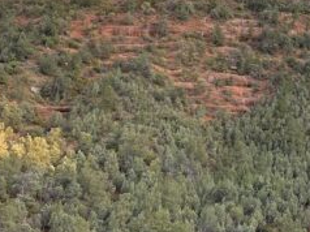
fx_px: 751
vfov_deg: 17.5
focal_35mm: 84
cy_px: 99
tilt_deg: +7.1
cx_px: 341
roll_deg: +0.0
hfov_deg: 22.0
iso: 32
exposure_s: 1/394
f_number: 1.8
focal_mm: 4.25
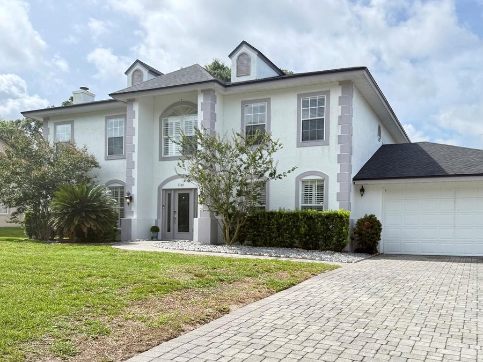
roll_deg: -0.9
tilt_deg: +2.7
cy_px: 238
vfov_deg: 43.6
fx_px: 446
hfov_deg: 56.5
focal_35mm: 32
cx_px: 284
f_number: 1.78
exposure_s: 1/2703
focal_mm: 6.76
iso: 80
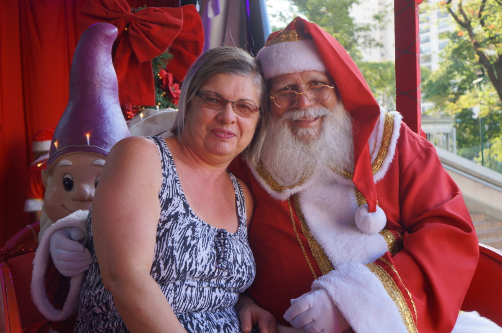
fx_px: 814
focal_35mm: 58
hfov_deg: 34.3
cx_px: 251
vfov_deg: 23.1
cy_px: 166
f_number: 4.5
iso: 250
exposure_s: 1/160
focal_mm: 39
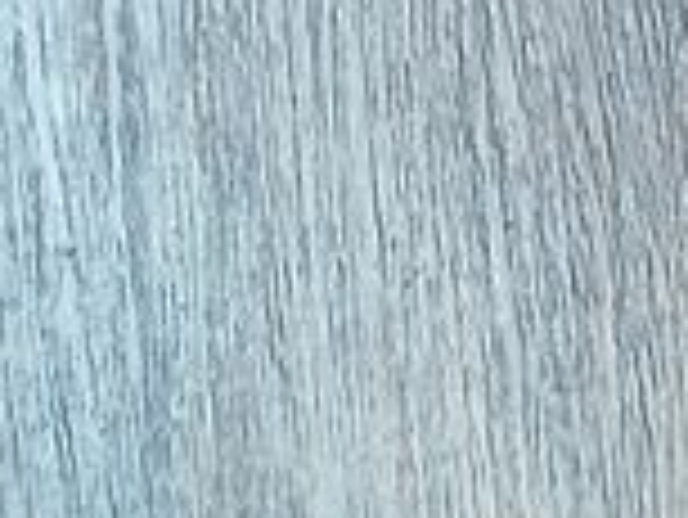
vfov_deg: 8.0
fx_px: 3501
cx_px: 2073
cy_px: 1113
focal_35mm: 176
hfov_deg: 9.0
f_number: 1.8
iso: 250
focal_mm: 3.98
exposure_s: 1/50
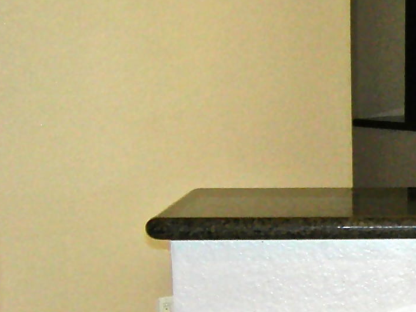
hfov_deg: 13.4
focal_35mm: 132
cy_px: 145
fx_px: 1586
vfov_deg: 11.2
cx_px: 756
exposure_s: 1/60.1
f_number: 2.7
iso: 64
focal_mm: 7.5
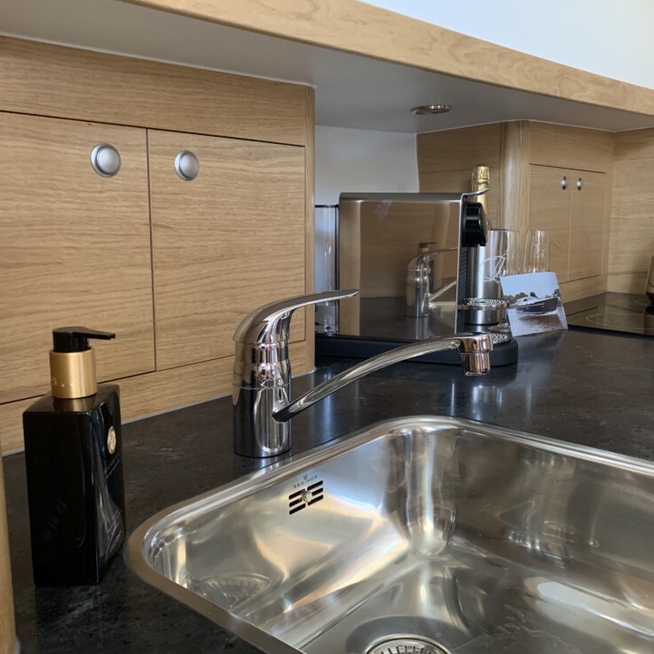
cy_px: 329
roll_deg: -1.7
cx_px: 372
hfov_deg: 52.4
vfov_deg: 52.5
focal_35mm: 31
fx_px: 663
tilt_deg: -9.6
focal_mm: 4.25
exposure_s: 1/60
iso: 400
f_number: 1.8
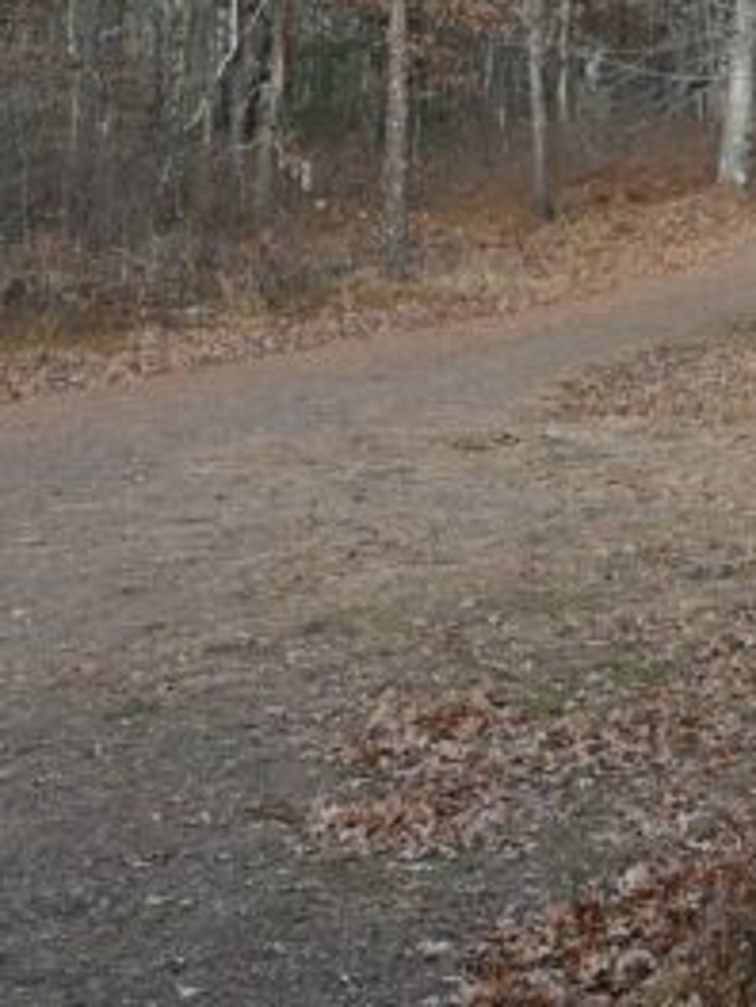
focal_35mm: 70
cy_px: 31
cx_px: 1497
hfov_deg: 16.3
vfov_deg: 26.5
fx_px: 2038
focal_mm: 16
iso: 200
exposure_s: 1/400
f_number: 5.6
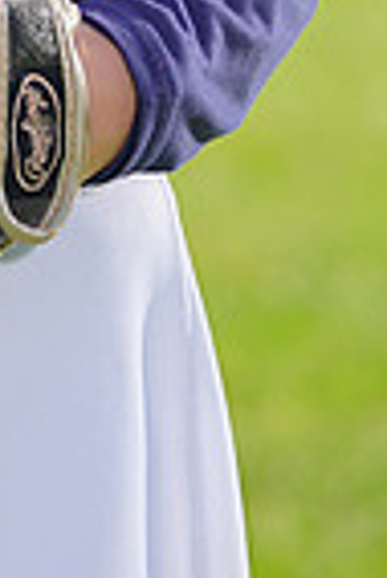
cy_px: -590
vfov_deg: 2.1
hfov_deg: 1.4
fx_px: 15779
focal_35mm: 981
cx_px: -373
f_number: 7.1
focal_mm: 241
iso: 100
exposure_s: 1/250
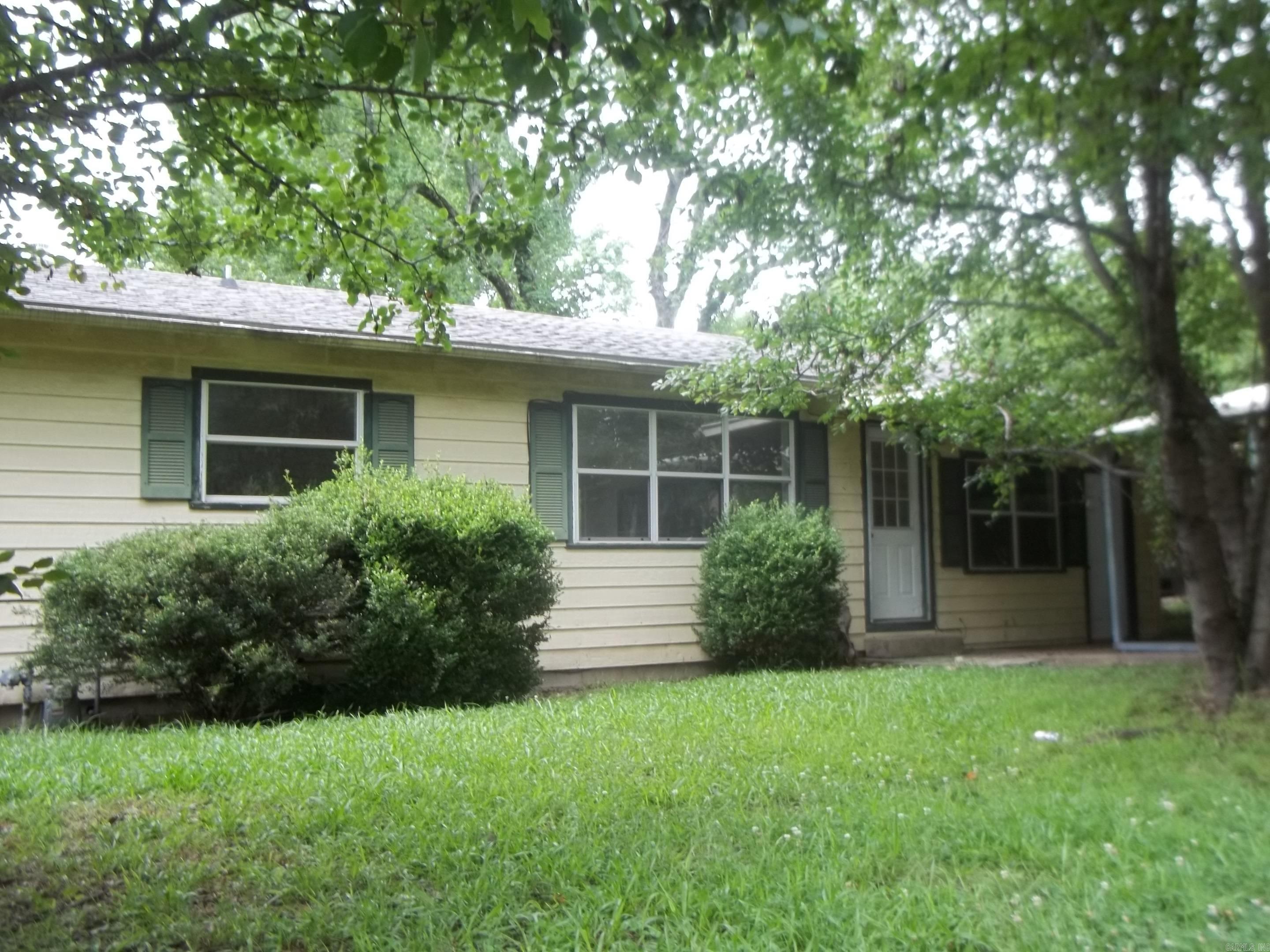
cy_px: 476
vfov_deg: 42.9
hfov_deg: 55.4
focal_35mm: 33
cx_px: 635
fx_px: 1211
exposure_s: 1/40
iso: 64
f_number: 3.3
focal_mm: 5.9
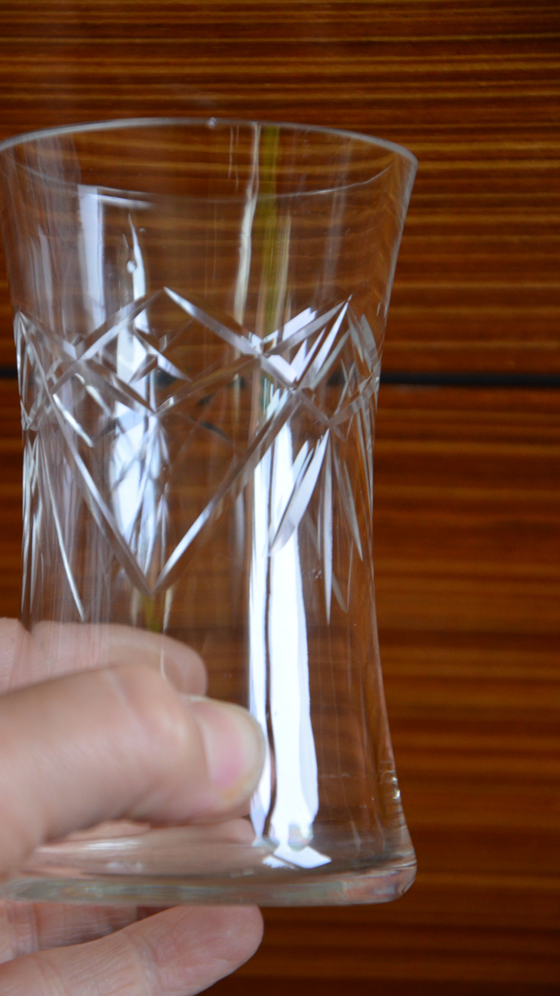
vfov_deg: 14.8
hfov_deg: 8.4
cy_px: 496
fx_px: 3828
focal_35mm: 145
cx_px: 241
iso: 1400
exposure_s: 1/125
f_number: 5.6
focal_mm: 92
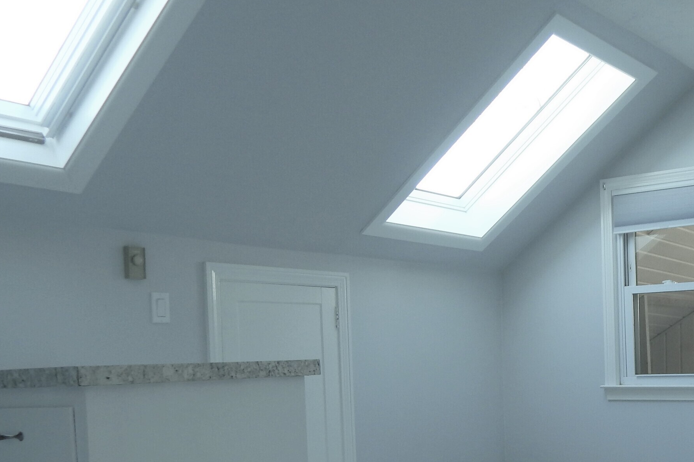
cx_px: 584
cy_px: 404
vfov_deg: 28.8
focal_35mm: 45
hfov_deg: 41.2
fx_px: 867
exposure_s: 1/40
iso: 125
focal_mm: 4.5
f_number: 3.1
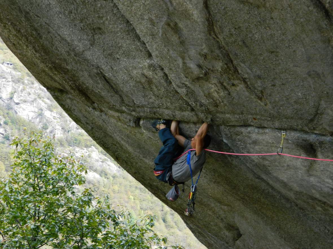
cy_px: 124
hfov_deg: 27.8
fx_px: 673
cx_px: 166
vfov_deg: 21.0
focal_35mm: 70
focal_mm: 12.6
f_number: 4
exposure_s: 1/50
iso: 80
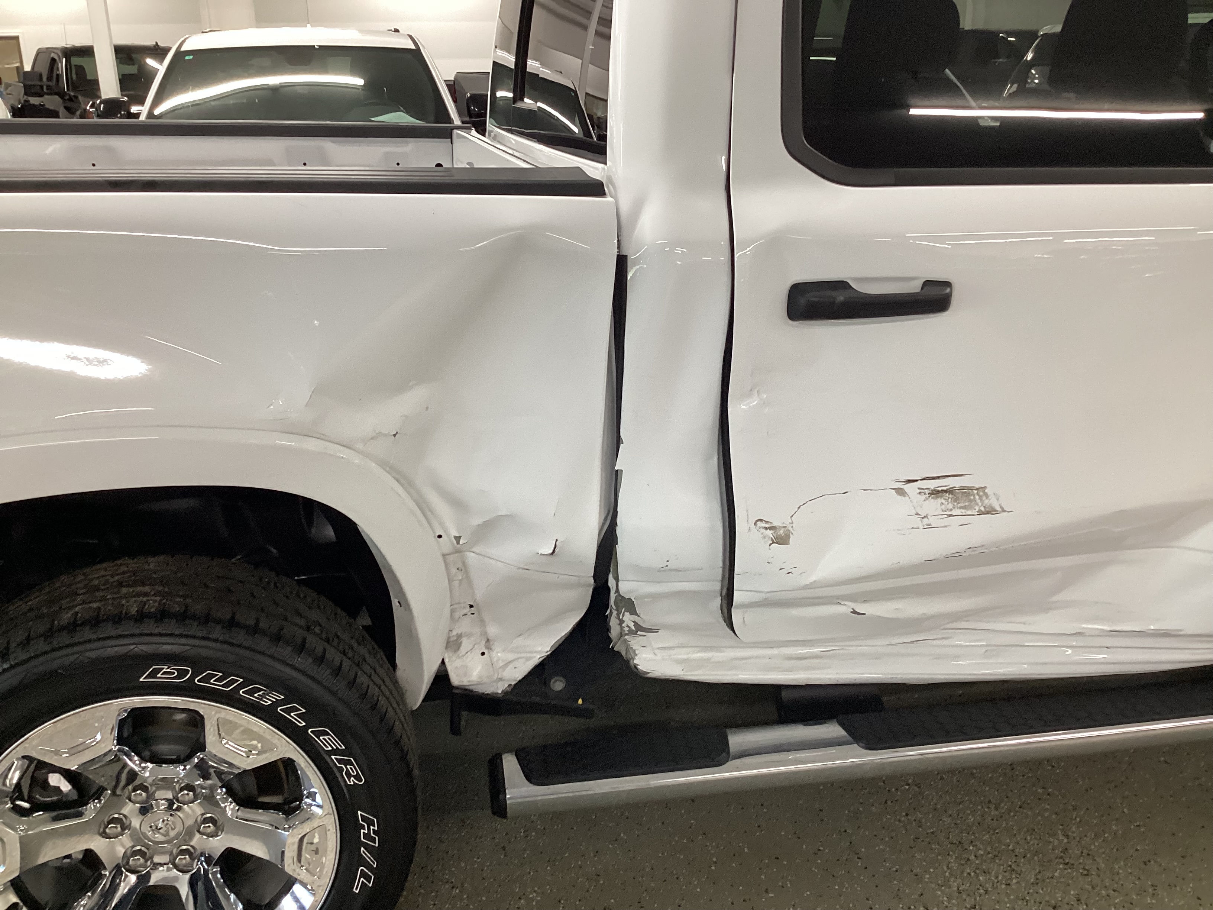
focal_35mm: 31
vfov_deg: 45.4
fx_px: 1086
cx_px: 606
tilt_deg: -20.1
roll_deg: +1.5
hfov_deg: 58.4
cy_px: 455
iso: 160
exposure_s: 1/50
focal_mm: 3.3
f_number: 2.4
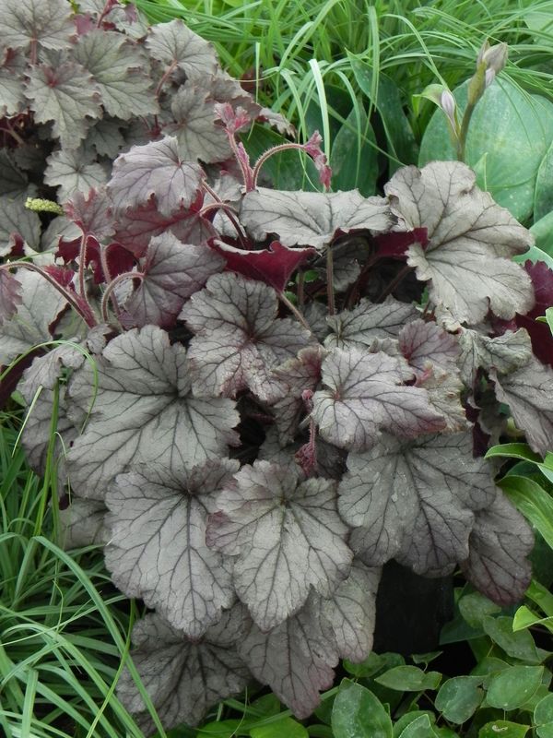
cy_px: 369
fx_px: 2748
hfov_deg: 11.5
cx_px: 276
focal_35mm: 129
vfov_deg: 15.3
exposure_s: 1/125
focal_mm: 23
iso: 160
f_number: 5.6
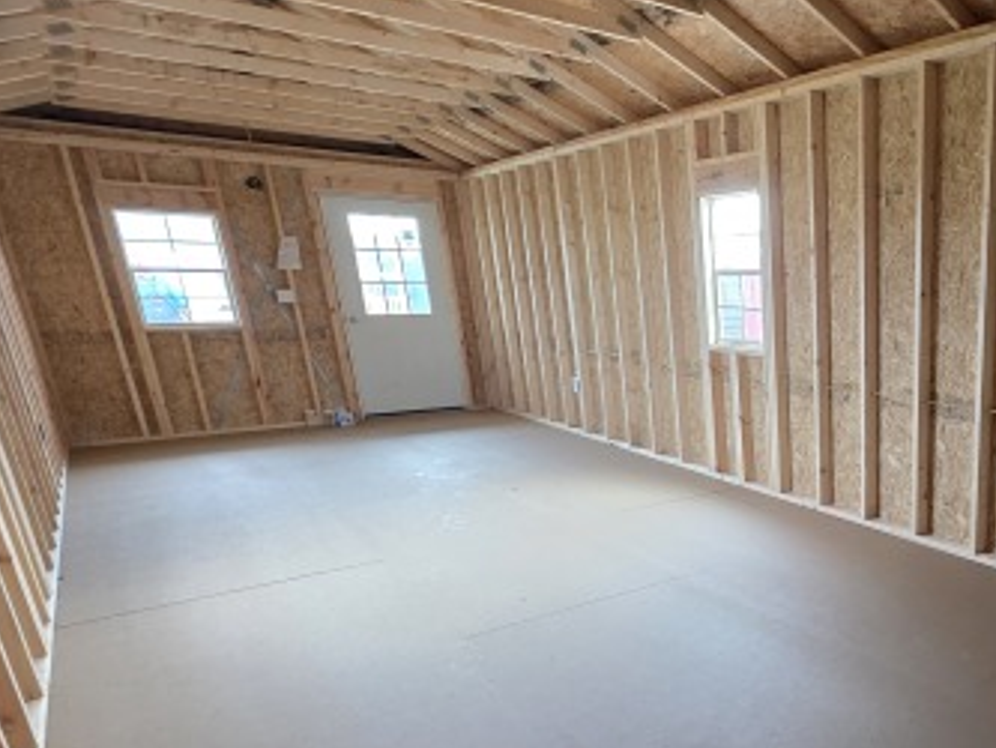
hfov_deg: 58.5
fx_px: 720
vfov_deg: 53.1
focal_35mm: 25
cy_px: 536
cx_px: 909
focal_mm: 2.2
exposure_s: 1/60
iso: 500
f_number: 1.9
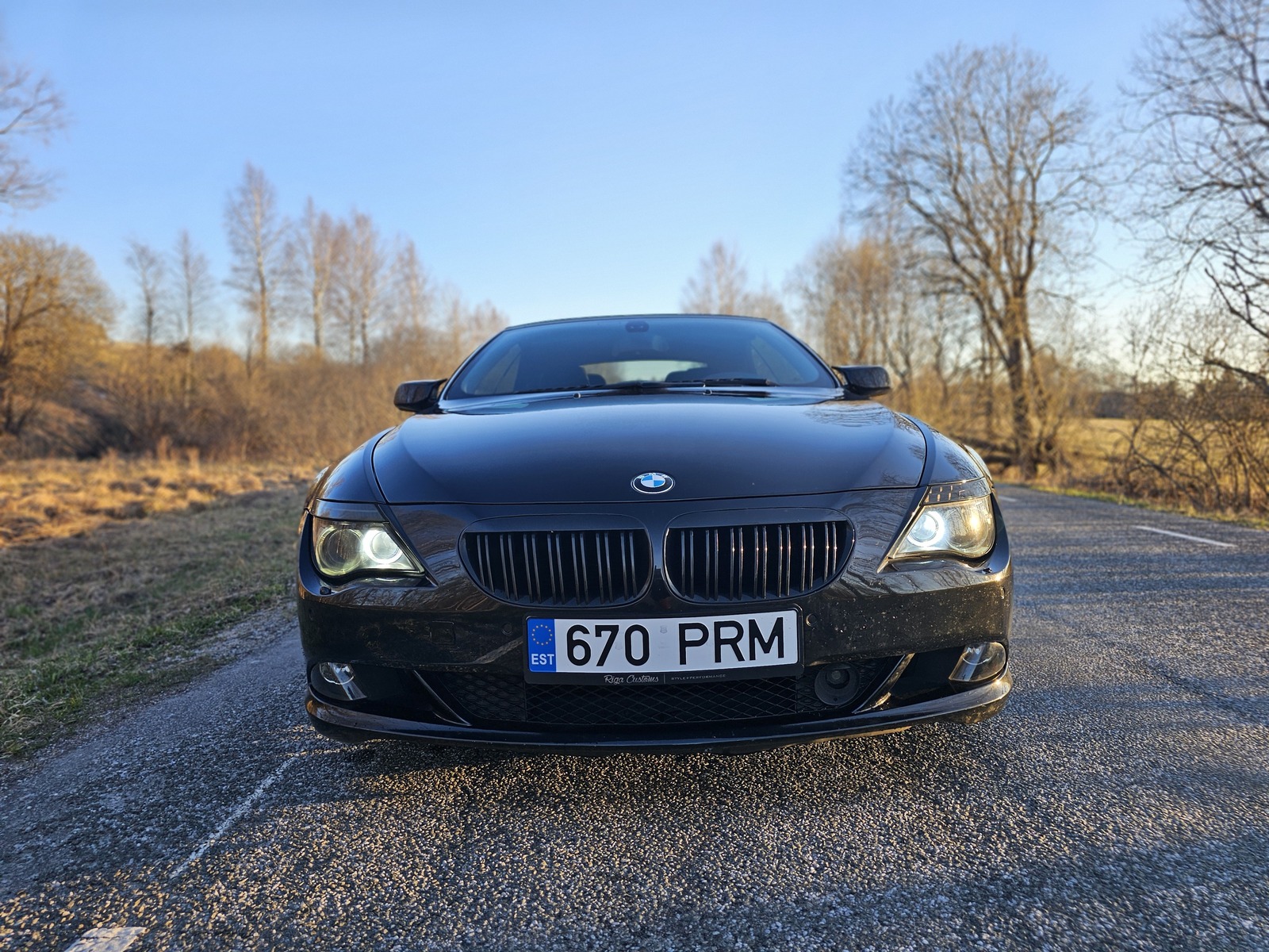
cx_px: 634
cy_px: 476
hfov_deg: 73.9
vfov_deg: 58.9
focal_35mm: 23
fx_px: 843
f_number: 1.7
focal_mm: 6.3
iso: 10
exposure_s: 1/121
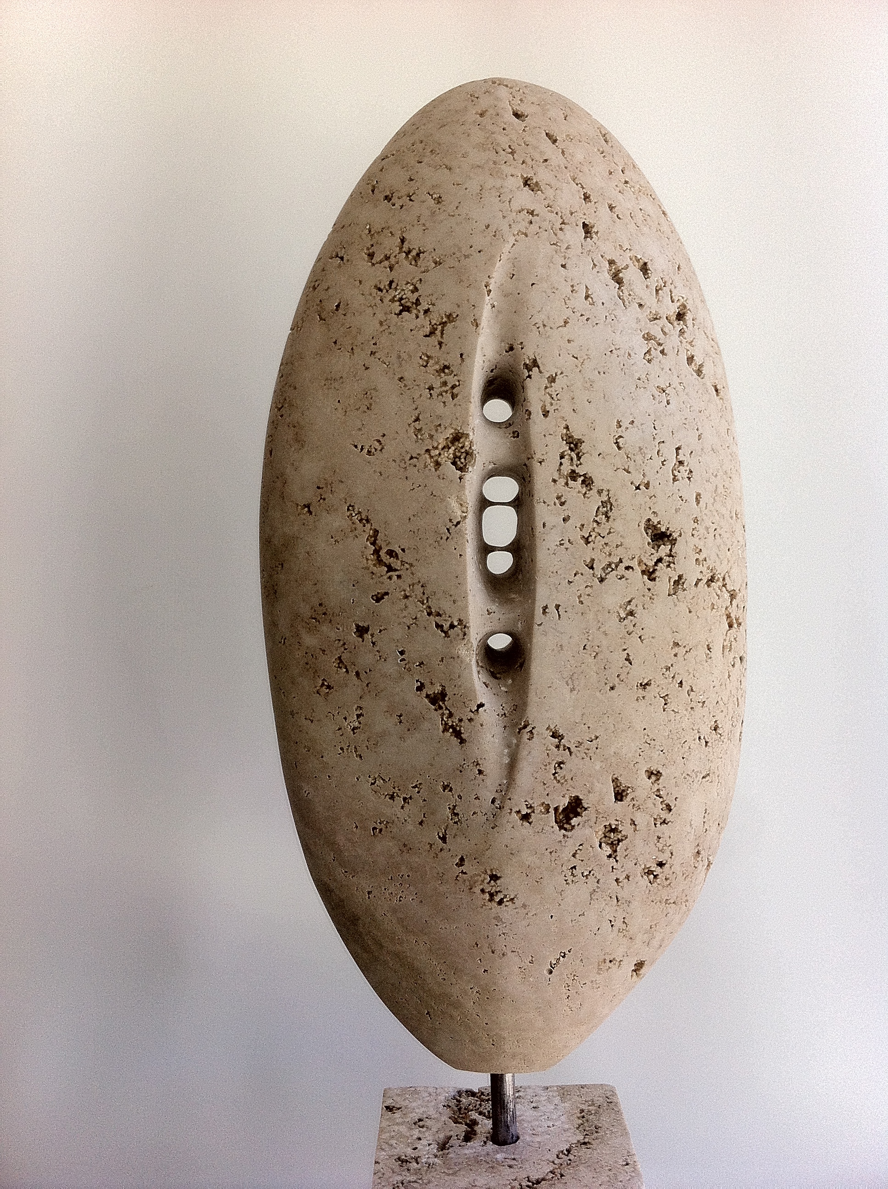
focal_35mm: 35
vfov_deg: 52.7
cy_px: 594
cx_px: 444
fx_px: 1200
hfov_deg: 40.6
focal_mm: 3.85
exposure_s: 1/142
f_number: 2.8
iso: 80
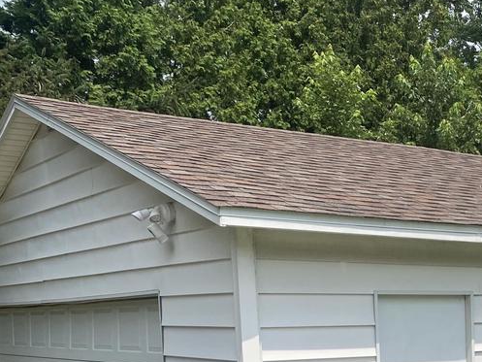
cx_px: 542
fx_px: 933
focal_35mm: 67
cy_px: 412
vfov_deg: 20.7
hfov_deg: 26.5
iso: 32
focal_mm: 4.25
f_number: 1.8
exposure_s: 1/4608
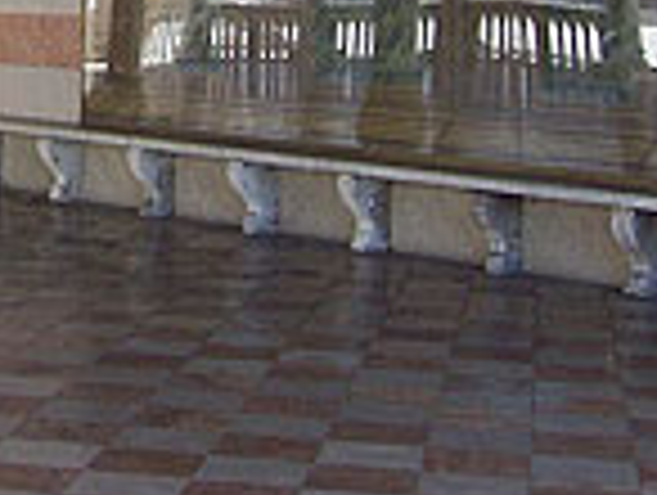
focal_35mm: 111
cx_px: -40
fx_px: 2110
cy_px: -212
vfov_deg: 12.8
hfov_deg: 17.2
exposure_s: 1/90
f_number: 2.7
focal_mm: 6
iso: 80
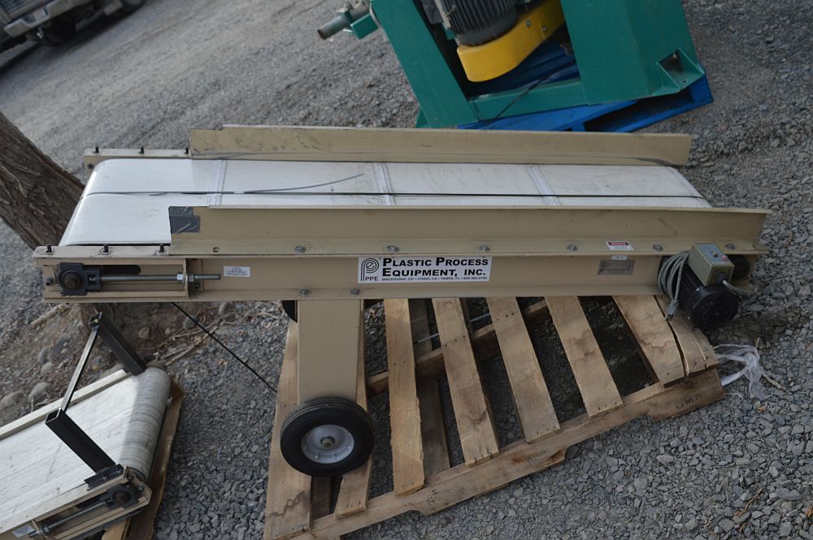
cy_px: 270
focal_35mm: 36
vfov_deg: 36.8
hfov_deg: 53.2
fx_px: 812
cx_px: 406
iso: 100
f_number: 6.3
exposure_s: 1/160
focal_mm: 24
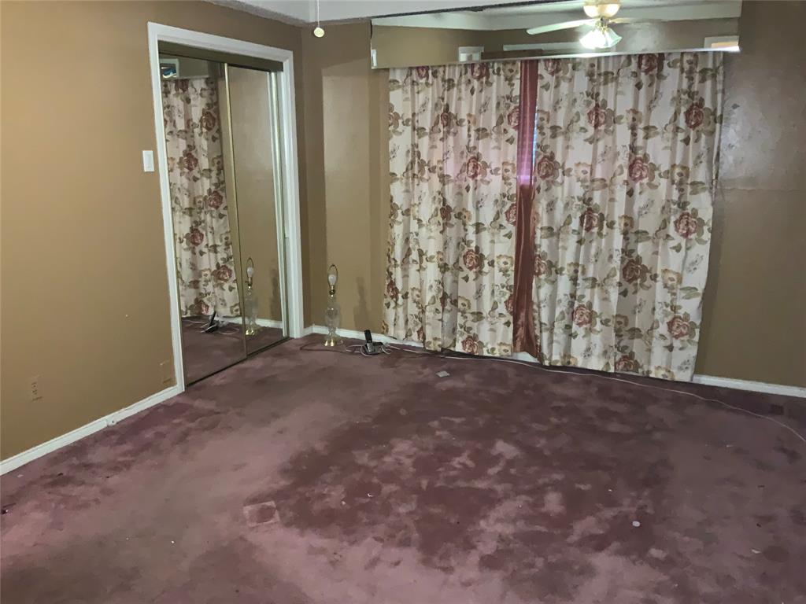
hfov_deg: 61.7
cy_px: 302
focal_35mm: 29
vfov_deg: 48.2
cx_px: 403
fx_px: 675
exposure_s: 1/30
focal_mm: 3
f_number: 1.8
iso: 250
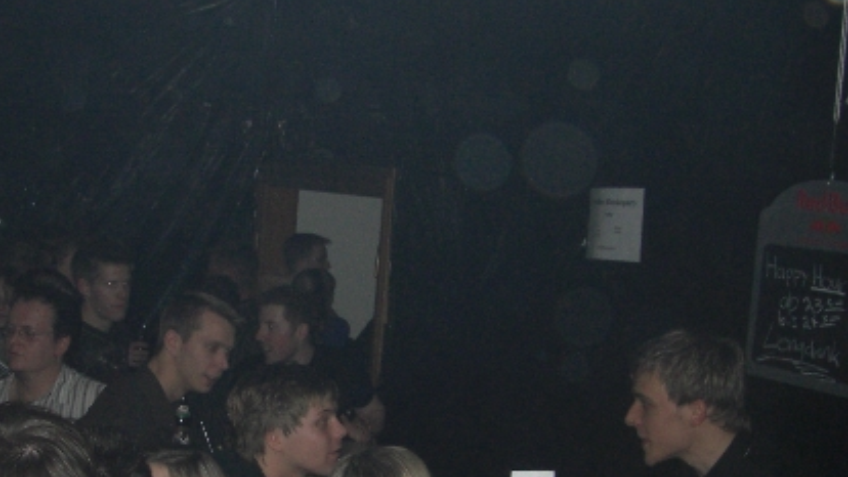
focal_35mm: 64
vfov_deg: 18.7
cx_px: 291
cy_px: 381
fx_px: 1439
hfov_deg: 32.6
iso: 200
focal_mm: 6.3
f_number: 3.4
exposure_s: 1/60
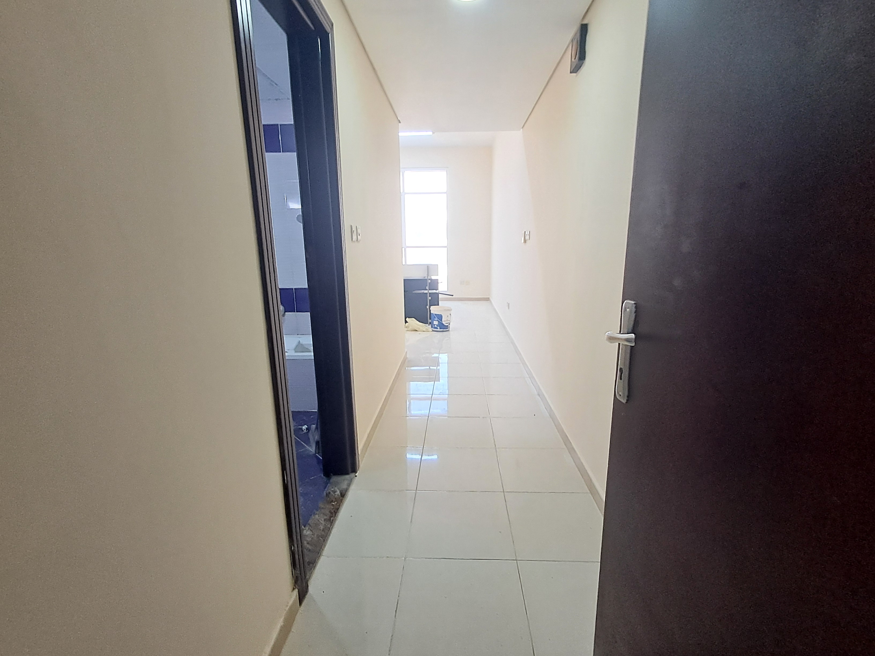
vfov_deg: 78.1
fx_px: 404
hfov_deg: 94.5
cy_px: 328
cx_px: 438
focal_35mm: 16
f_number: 2.2
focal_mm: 1.64
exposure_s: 1/40
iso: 80
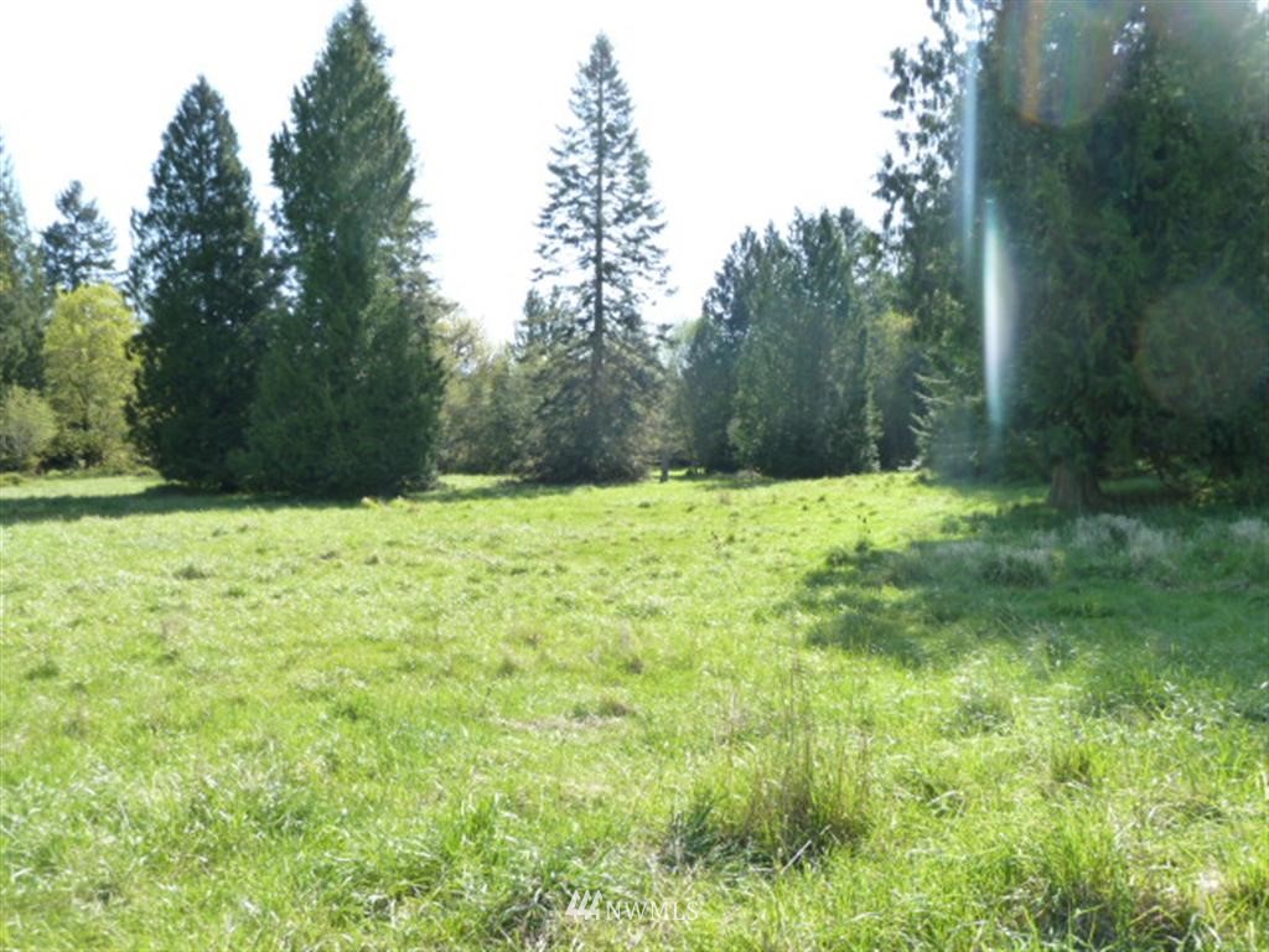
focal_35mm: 32
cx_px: 634
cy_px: 476
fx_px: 1173
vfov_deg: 44.2
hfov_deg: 56.8
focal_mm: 5.3
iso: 125
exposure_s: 1/200
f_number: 4
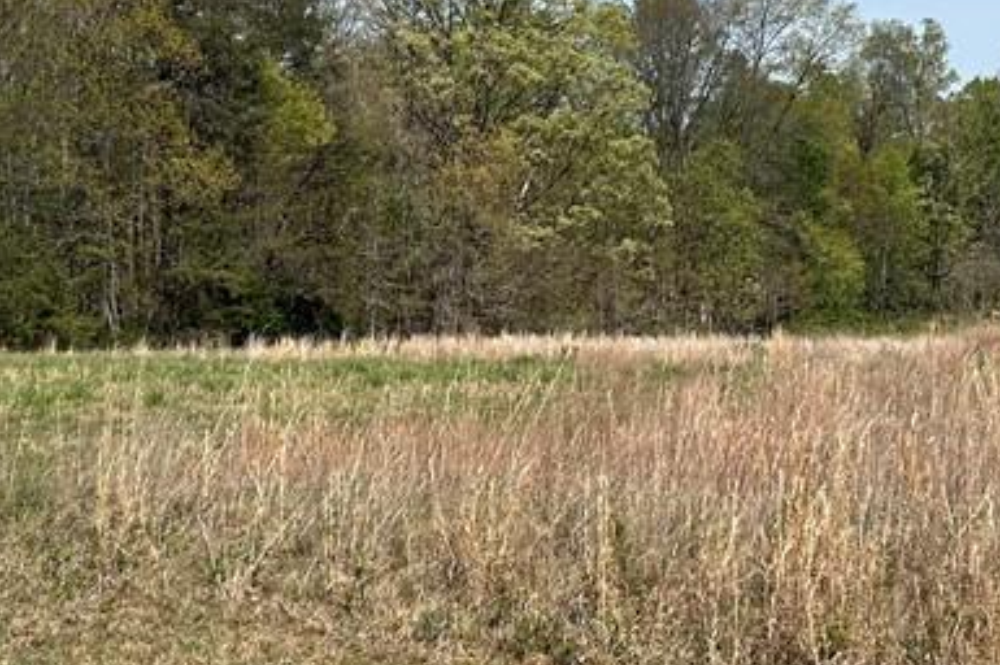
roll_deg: +1.2
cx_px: 532
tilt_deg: -2.6
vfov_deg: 18.9
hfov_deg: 28.1
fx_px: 1998
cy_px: 309
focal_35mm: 72
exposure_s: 1/4831
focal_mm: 5.7
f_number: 1.5
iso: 50
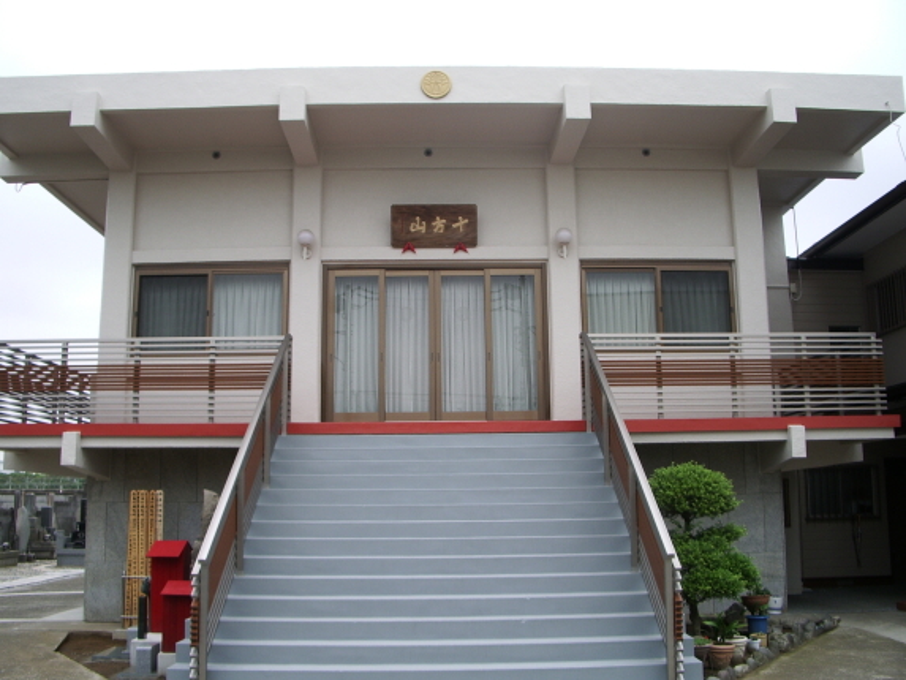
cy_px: 340
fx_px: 916
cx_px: 453
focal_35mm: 35
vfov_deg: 40.7
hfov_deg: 52.6
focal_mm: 5.8
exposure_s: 1/200
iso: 50
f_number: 4.3
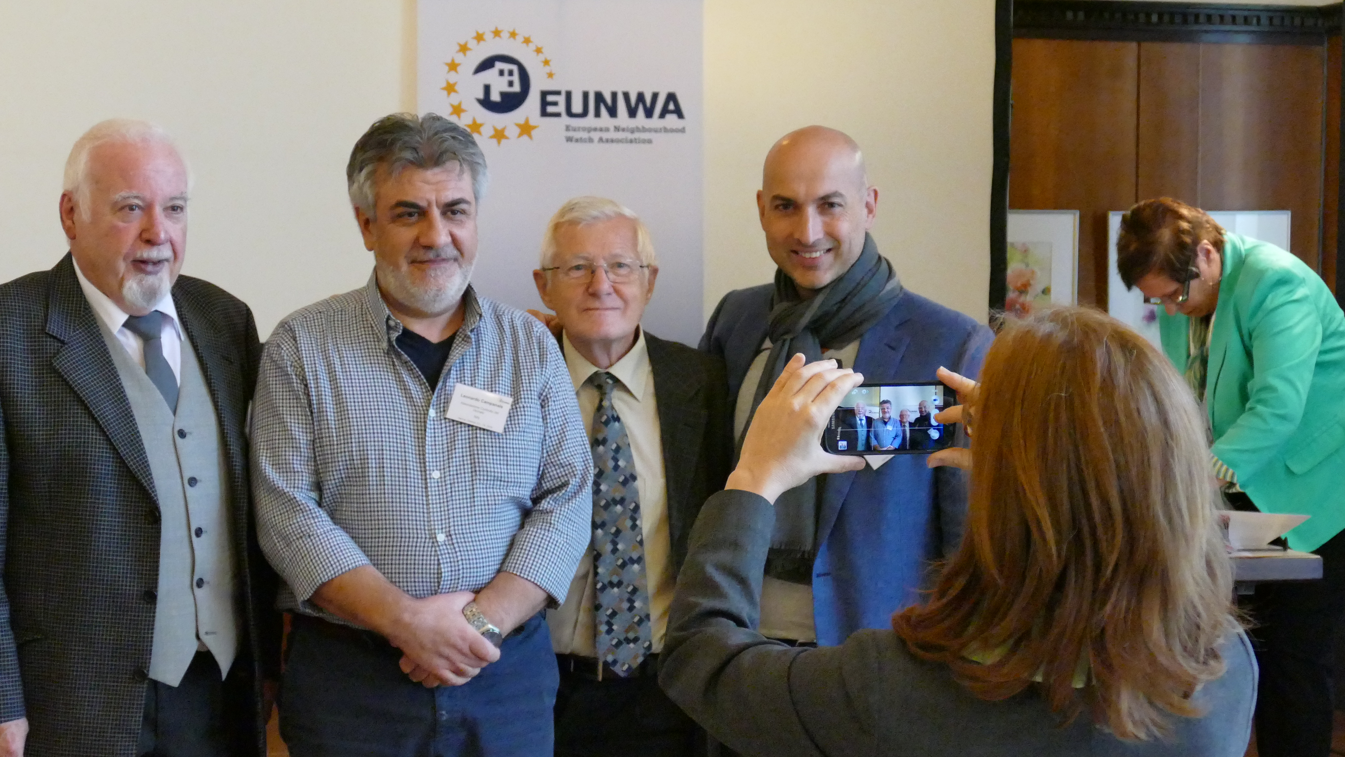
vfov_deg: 15.1
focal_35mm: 80
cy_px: 415
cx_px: 662
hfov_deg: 26.5
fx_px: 2853
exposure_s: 1/125
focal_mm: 22.94
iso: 3200
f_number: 3.6
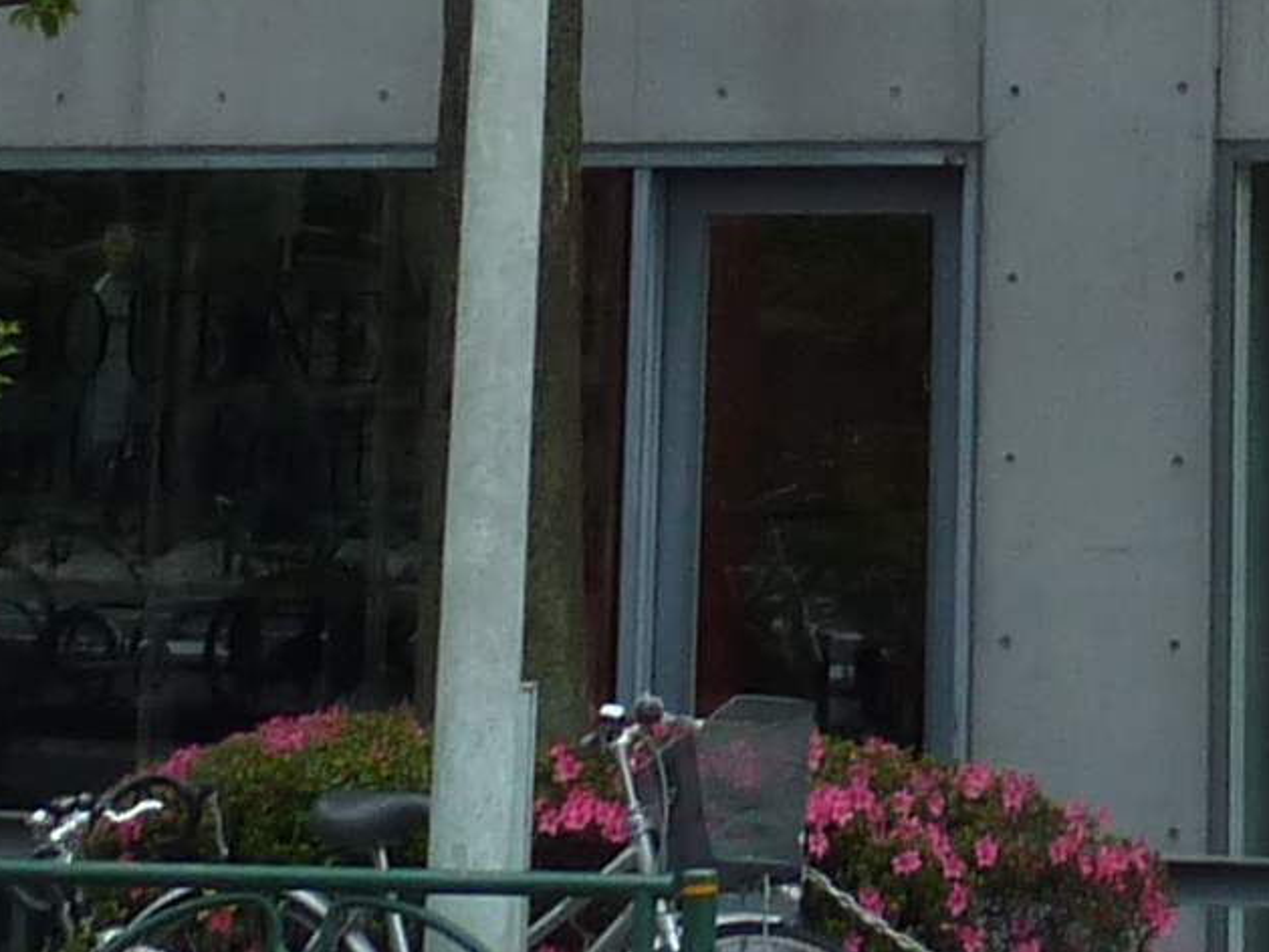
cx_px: 1600
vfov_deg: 8.5
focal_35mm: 159
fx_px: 5830
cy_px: -1315
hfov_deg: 12.1
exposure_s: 1/200
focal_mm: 4.1
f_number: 4
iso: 80
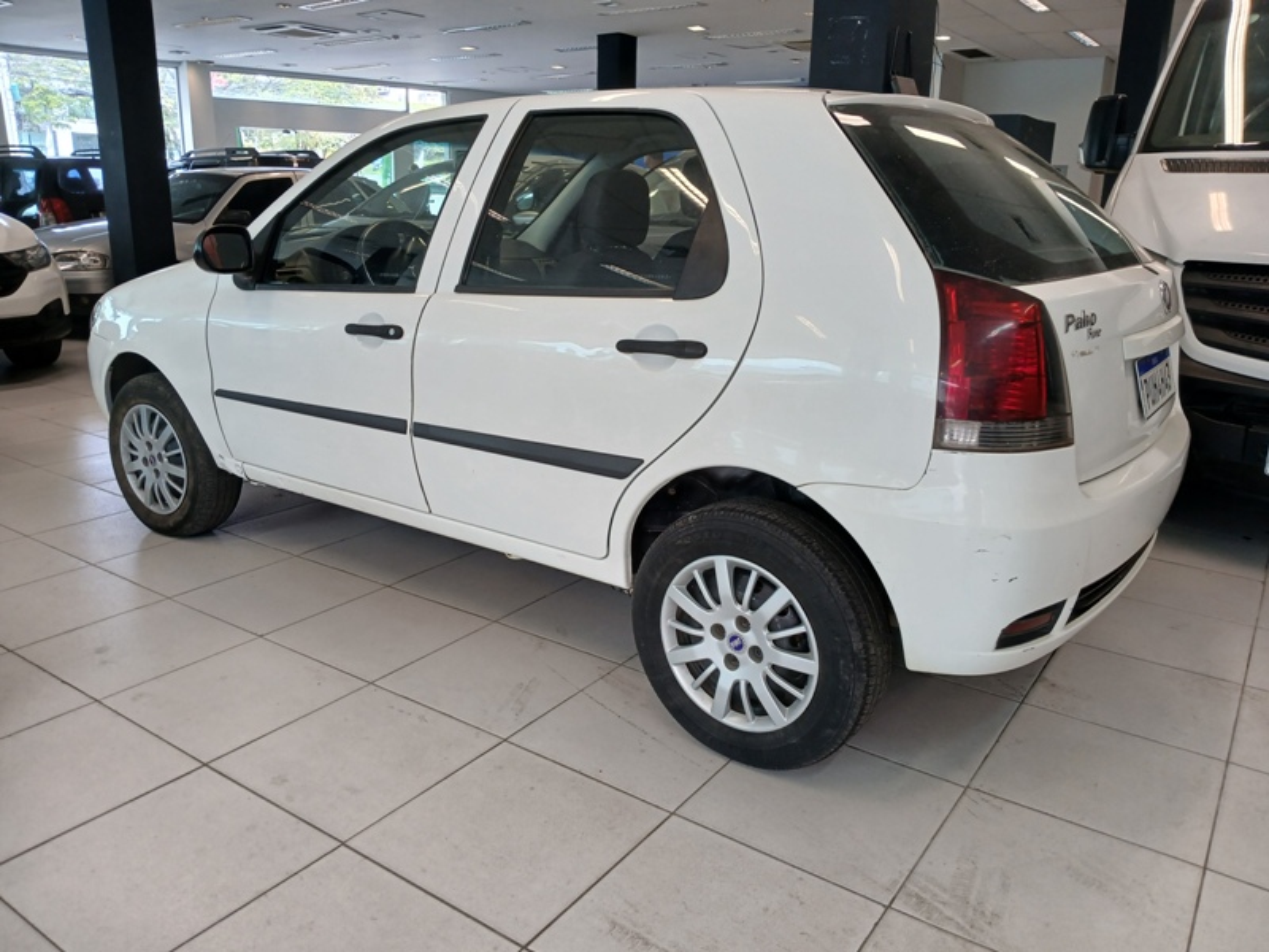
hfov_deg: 67.3
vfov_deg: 53.1
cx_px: 634
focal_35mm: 26
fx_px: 953
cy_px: 476
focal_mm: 3.98
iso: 64
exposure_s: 1/60
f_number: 1.8
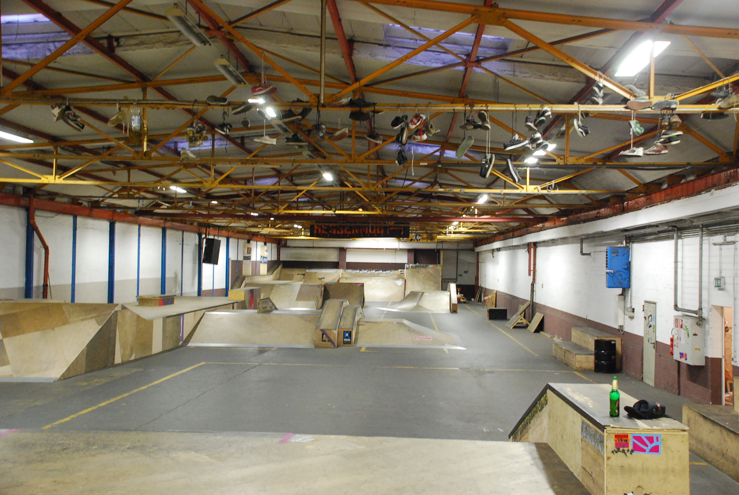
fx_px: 802
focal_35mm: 39
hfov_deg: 49.5
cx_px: 370
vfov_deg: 34.3
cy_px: 248
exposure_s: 1/6
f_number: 4
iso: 1600
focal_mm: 26
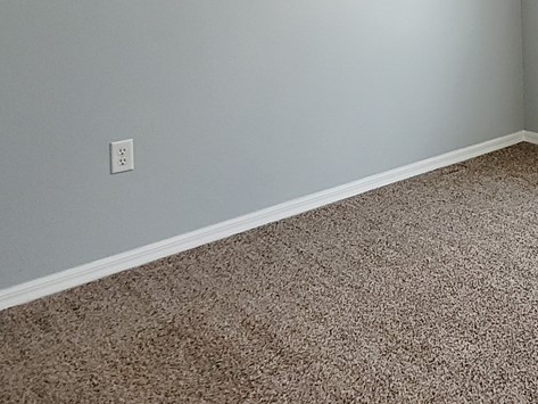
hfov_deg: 37.3
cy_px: -46
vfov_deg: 29.5
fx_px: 684
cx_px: 565
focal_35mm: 44
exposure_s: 1/60
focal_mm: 1.74
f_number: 2.2
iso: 125
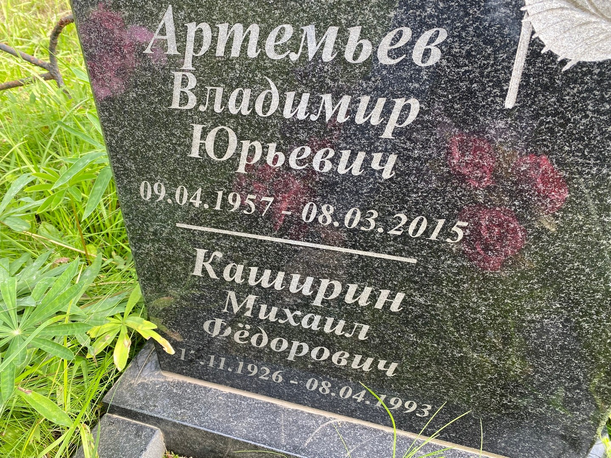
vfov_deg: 53.1
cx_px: 306
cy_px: 229
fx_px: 459
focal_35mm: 26
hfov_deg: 67.3
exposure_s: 1/159
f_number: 1.8
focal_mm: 4.25
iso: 32
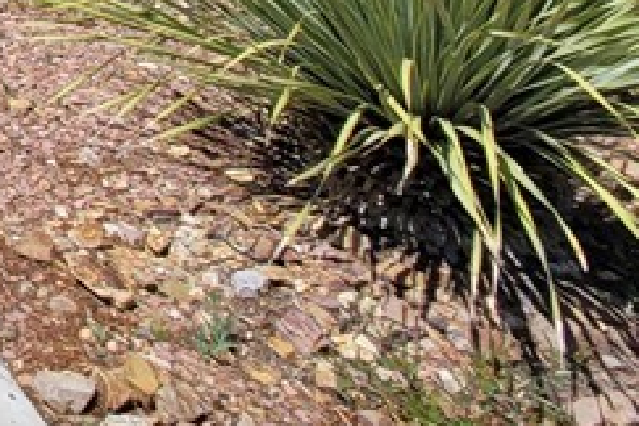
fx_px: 1012
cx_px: -665
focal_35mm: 57
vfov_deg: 17.7
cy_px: -397
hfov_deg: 18.9
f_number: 2.2
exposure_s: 1/2049
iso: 64
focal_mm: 2.2
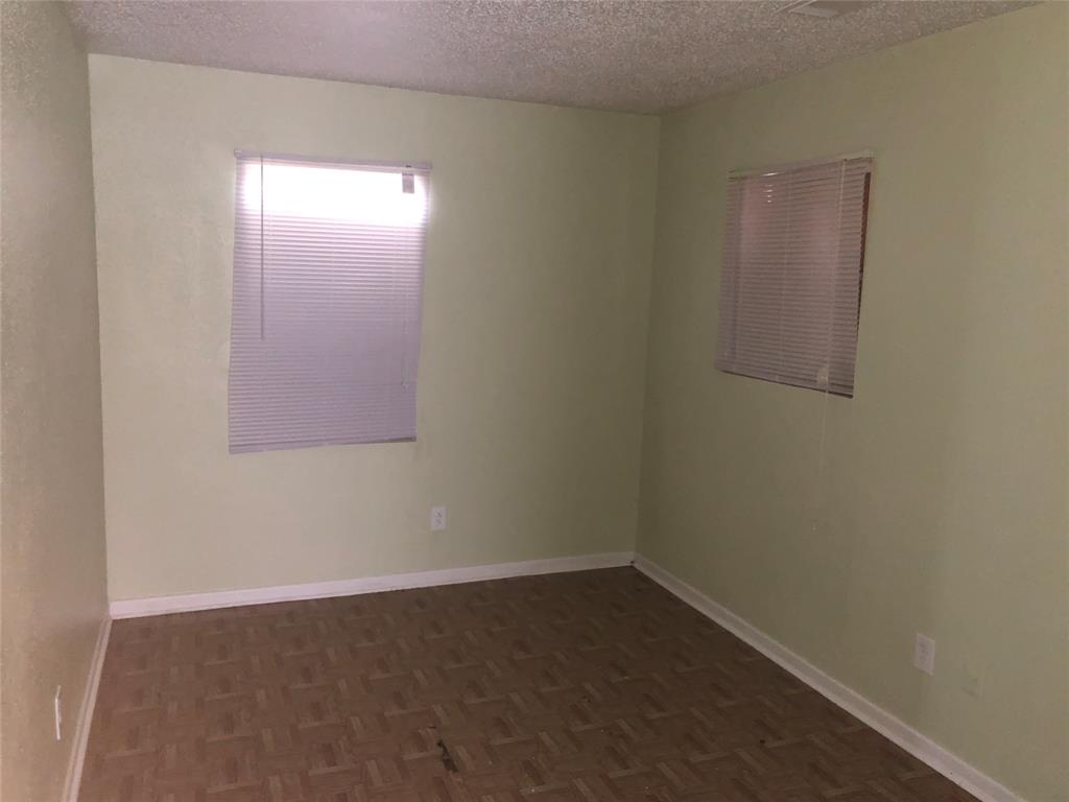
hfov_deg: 63.4
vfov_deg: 49.7
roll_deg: -1.9
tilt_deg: -8.2
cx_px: 534
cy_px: 401
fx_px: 865
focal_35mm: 28
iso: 200
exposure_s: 1/30
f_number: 1.8
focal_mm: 4
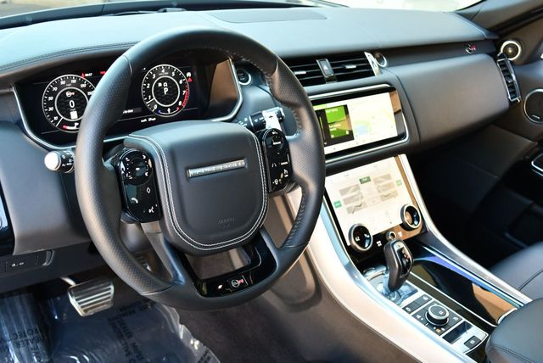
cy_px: 182
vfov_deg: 36.9
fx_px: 543
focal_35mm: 36
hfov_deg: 53.1
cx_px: 272
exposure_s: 1/125
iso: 900
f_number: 3.5
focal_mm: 18
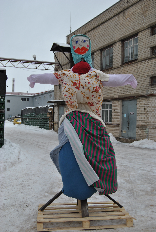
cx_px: 78
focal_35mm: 46
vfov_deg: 42.3
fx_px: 301
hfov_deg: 29.0
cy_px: 116
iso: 100
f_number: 6.3
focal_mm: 31
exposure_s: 1/160
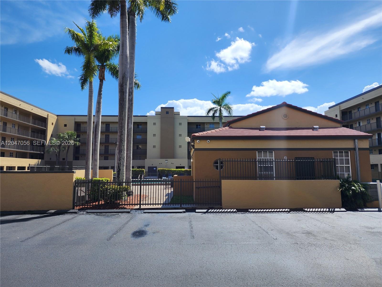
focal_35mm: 23
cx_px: 191
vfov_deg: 58.9
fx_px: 254
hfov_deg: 73.9
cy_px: 144
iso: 12
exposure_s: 1/1441
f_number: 1.8
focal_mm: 6.4
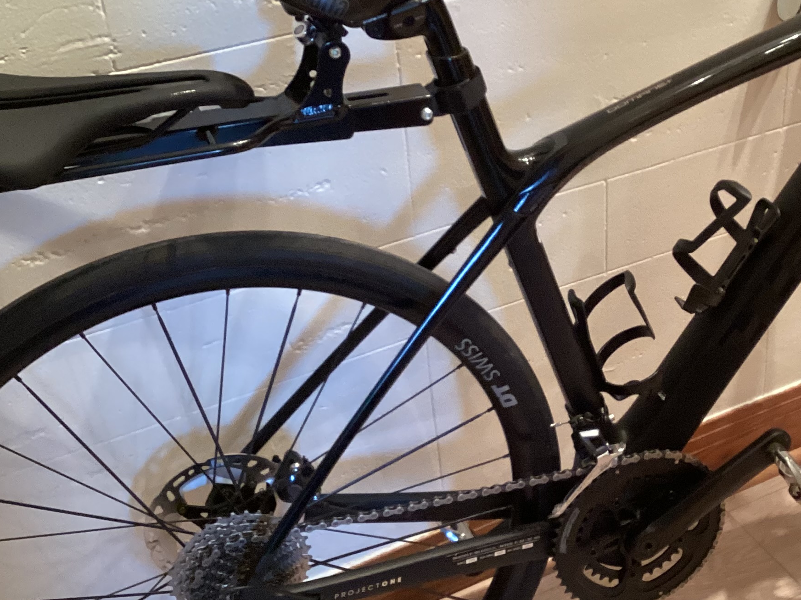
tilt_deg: -34.0
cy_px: 300
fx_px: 1342
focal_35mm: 58
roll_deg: +0.3
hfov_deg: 32.8
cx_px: 571
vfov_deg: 25.2
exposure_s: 1/30
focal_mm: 3.3
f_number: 2.4
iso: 320
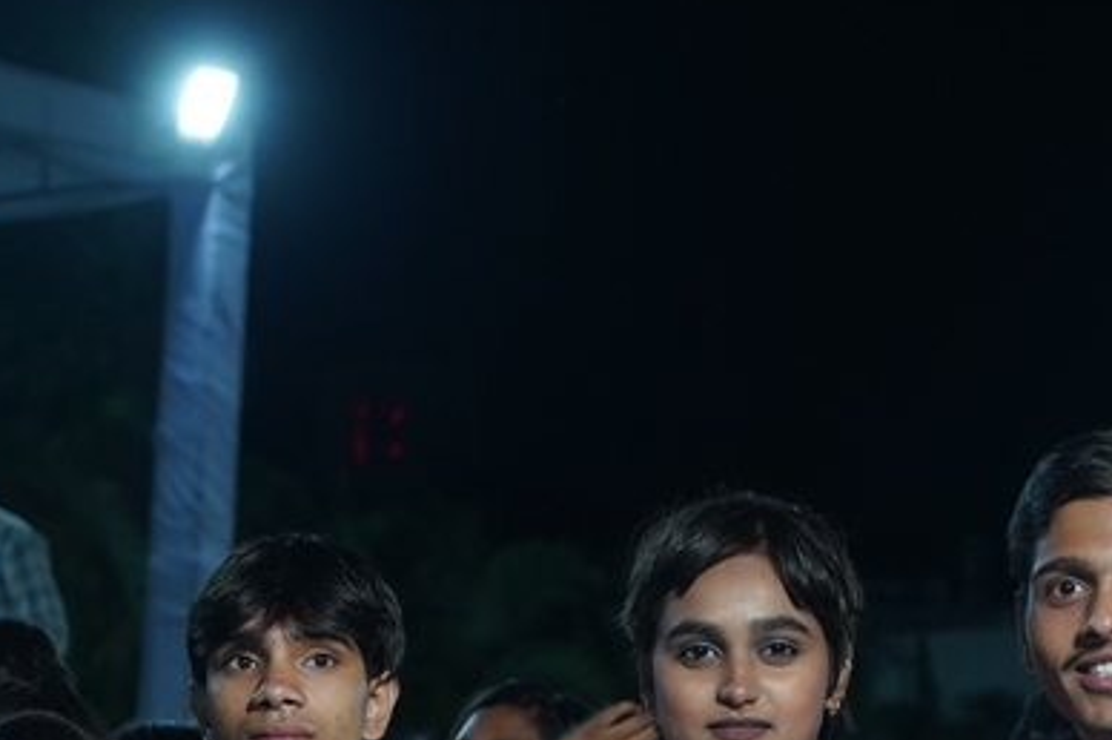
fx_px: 4012
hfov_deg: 15.6
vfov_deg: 10.2
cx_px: 83
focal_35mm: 130
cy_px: 1107
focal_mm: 42
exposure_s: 1/160
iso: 1000
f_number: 3.5
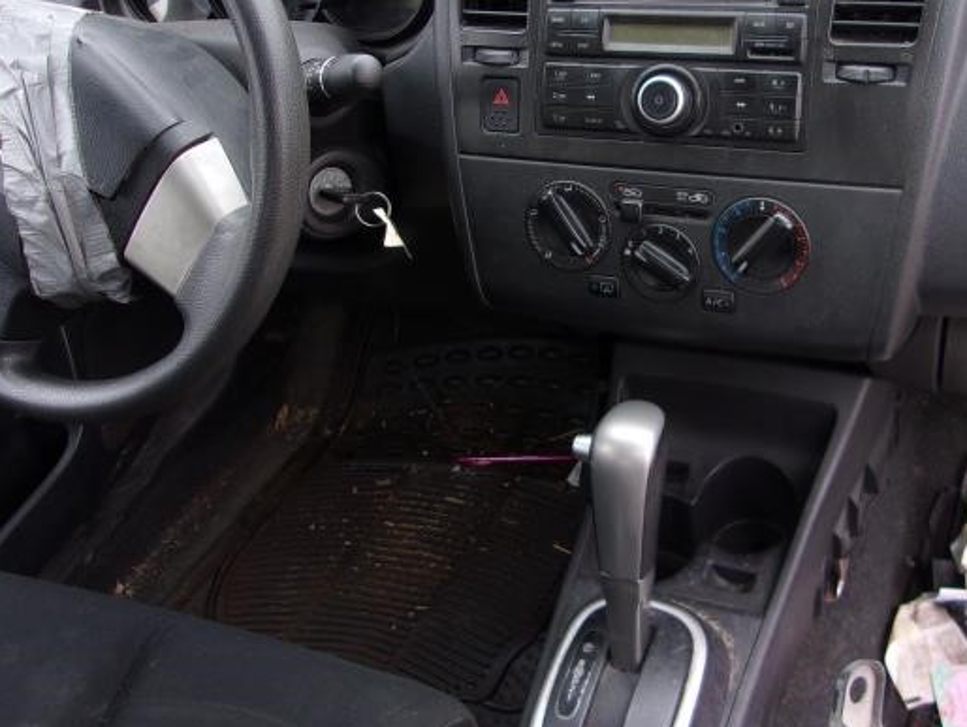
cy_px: 215
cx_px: 583
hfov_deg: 44.5
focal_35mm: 42
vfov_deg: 33.9
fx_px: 1174
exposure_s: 1/34
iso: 82
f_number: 3
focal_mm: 4.9
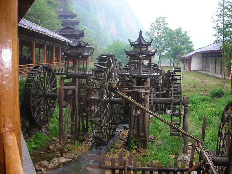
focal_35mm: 38
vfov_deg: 37.7
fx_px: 255
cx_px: 116
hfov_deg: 49.0
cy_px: 87
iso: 63
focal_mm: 6.3
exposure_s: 1/30
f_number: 3.2
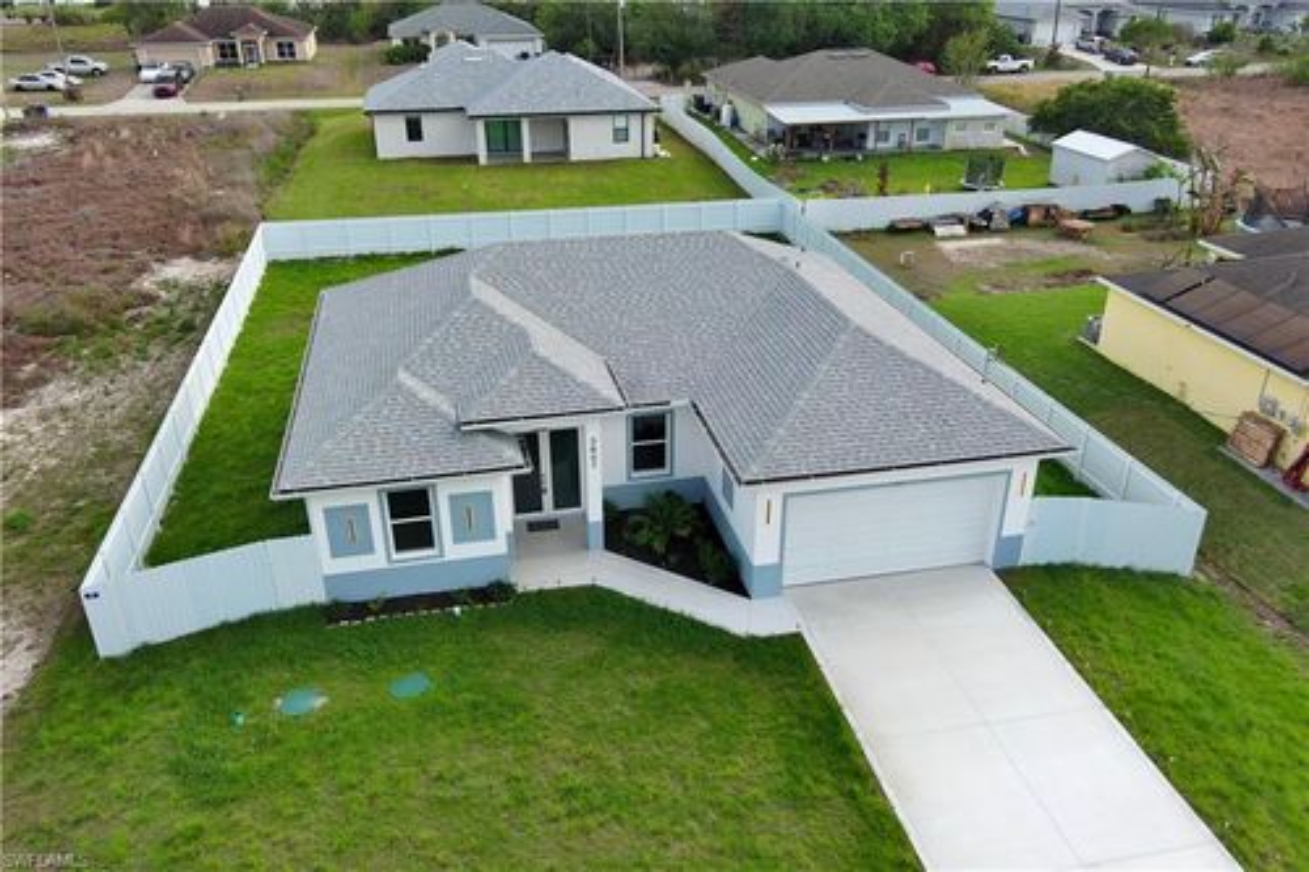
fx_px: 1054
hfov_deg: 63.7
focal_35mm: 29
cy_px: 436
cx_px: 654
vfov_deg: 44.9
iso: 100
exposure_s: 1/581
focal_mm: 10.57
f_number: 2.8
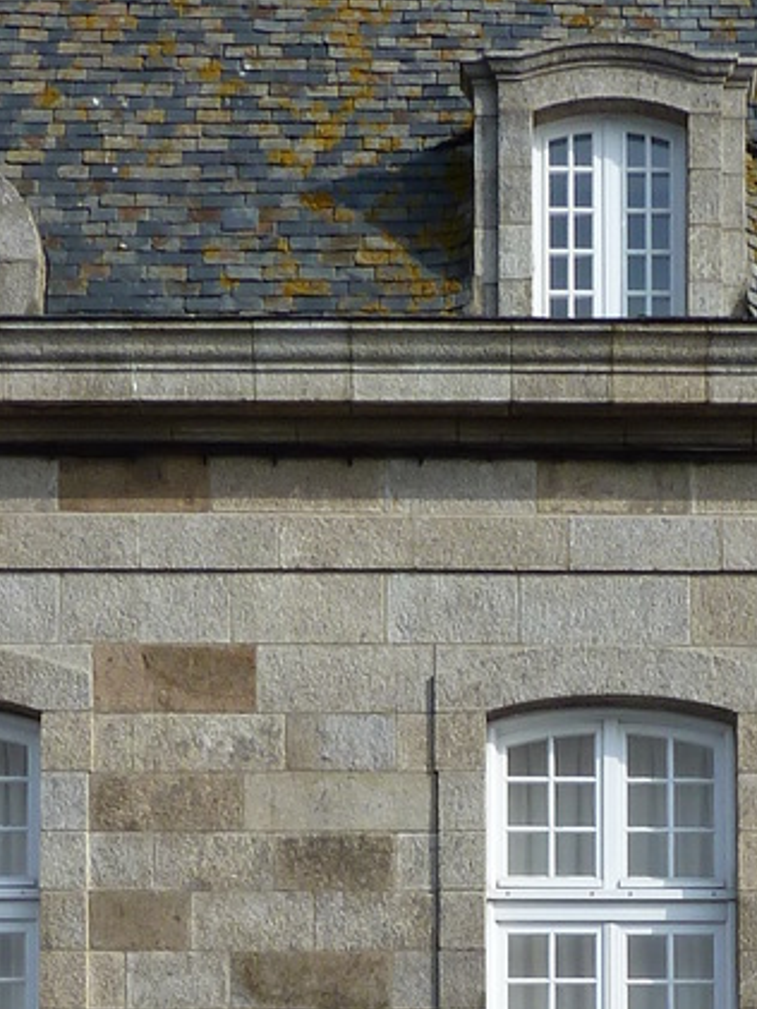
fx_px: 2769
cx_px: 585
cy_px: 1572
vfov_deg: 18.1
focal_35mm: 95
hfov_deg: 15.5
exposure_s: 1/400
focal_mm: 4.1
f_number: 4.5
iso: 80
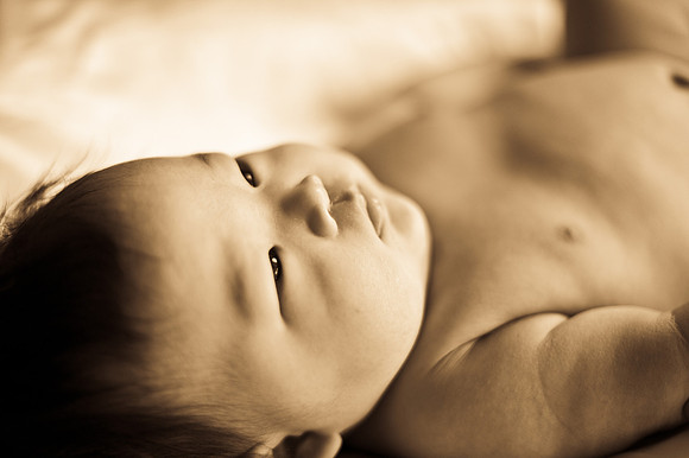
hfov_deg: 39.6
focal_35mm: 50
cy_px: 229
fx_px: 956
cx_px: 344
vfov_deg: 27.0
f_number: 1.4
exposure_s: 1/640
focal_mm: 50
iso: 400
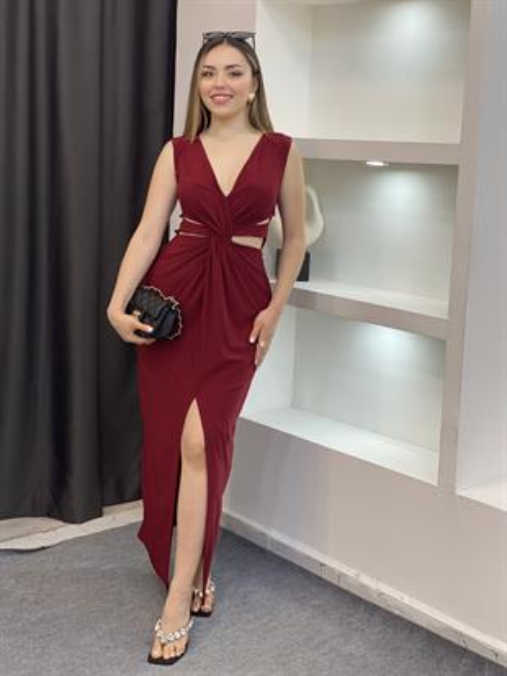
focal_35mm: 52
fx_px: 1015
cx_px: 254
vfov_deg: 36.8
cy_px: 338
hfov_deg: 28.0
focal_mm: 6
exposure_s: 1/100
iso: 100
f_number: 2
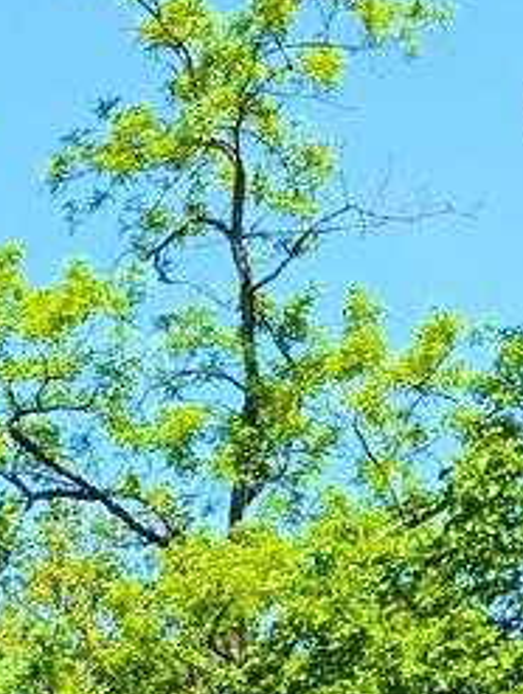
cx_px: -259
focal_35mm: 149
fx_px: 2994
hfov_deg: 9.7
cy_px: 1675
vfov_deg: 11.1
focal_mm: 6.9
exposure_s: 1/651
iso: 21
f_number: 1.68
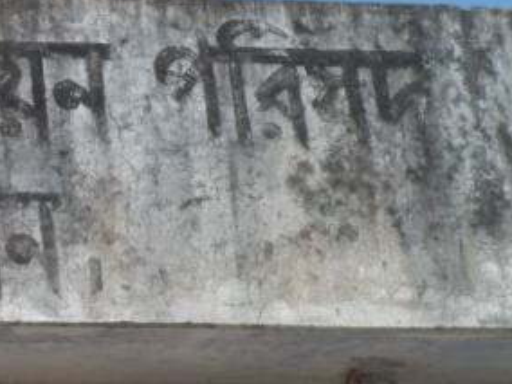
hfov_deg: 14.4
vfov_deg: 11.4
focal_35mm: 130
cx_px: -207
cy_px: 283
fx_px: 1923
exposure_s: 1/750
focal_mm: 6.6
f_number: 3.8
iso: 80
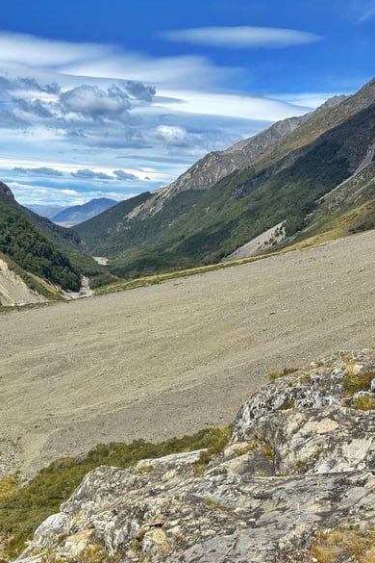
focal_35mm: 37
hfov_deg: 32.8
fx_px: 578
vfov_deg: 51.9
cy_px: 279
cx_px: -7
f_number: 1.6
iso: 50
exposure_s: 1/4630
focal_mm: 6
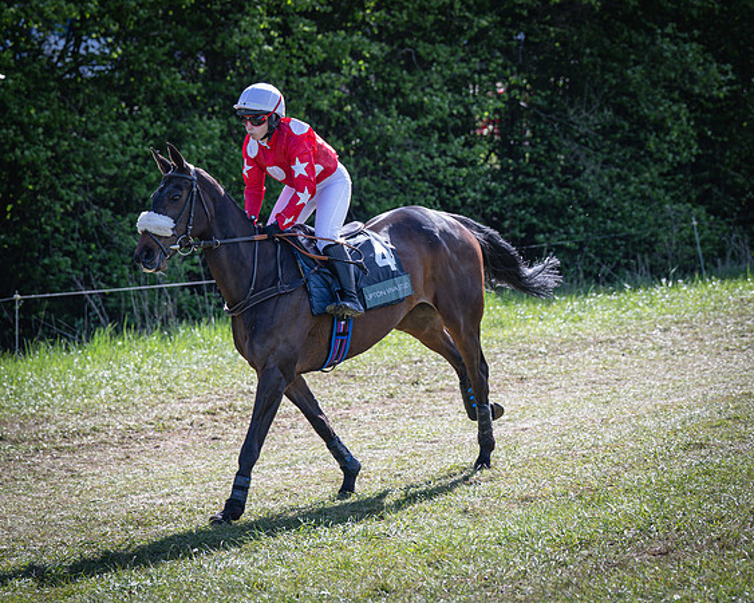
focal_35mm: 157
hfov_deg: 12.3
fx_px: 3503
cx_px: 283
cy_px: 253
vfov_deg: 9.8
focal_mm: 104
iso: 400
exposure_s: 1/1000
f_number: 4
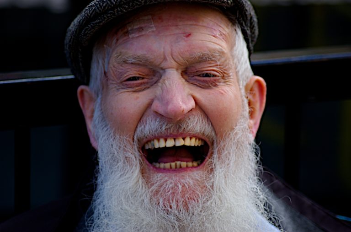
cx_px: 176
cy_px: 116
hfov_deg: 11.3
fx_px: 1779
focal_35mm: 183
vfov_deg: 7.5
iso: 200
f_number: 4.2
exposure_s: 1/250
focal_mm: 122
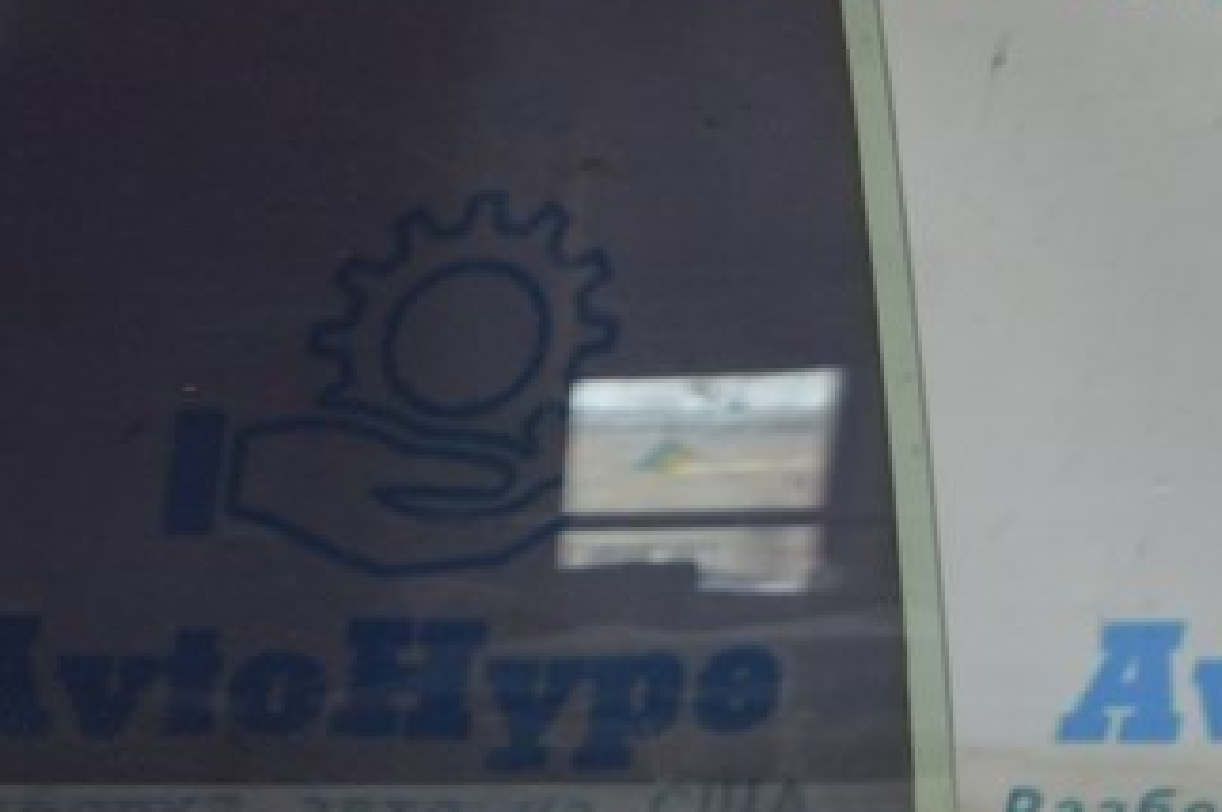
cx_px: -463
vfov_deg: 13.0
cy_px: 157
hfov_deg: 17.9
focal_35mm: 105
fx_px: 3560
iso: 400
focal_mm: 22
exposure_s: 1/40
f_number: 3.8
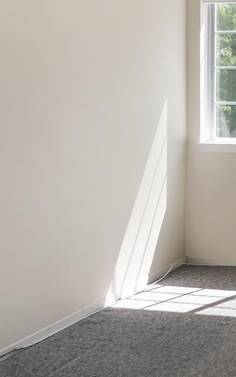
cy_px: 124
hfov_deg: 18.9
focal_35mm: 61
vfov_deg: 33.2
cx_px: 347
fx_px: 628
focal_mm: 8.8
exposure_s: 1/500
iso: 125
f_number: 2.8
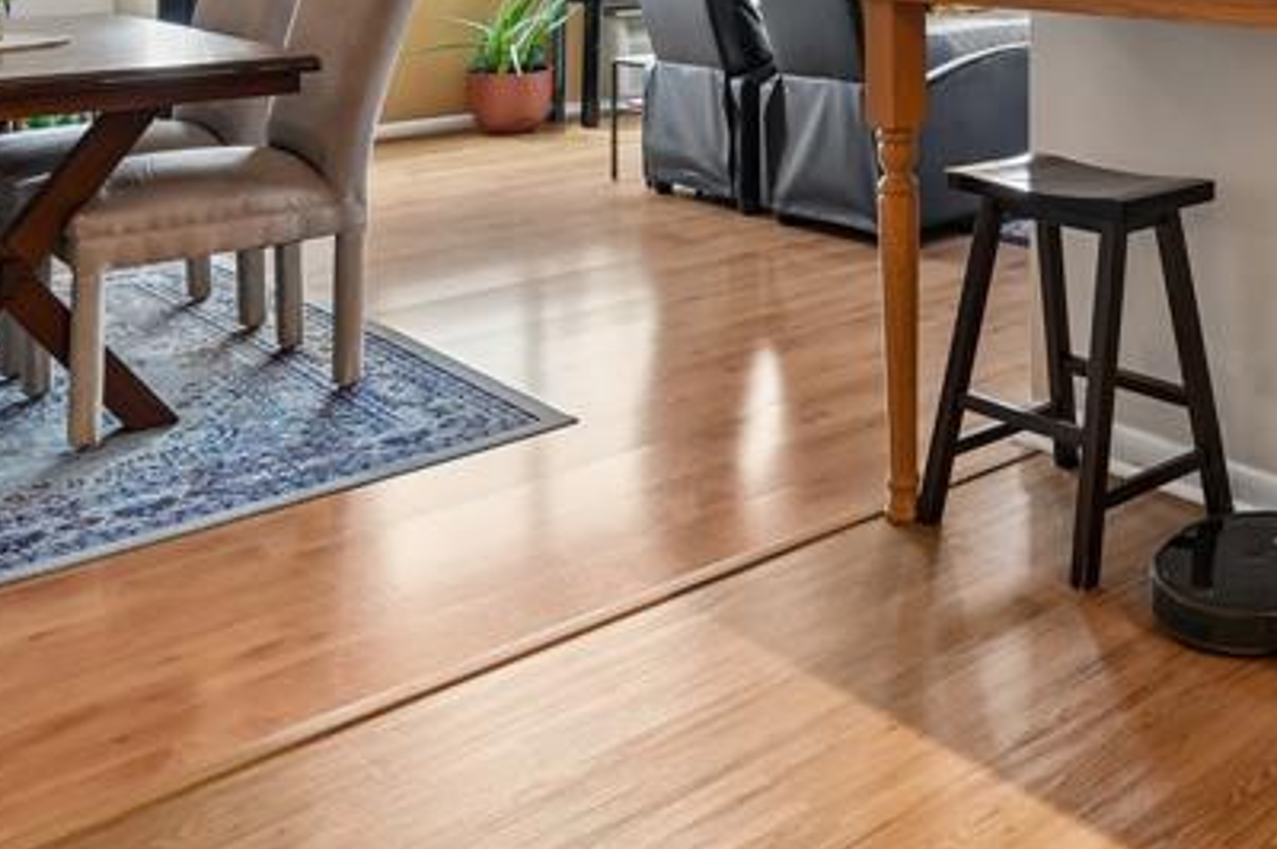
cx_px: 1255
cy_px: -93
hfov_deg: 41.7
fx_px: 1453
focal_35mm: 41
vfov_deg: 29.3
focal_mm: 16
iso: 400
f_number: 8
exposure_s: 1/8
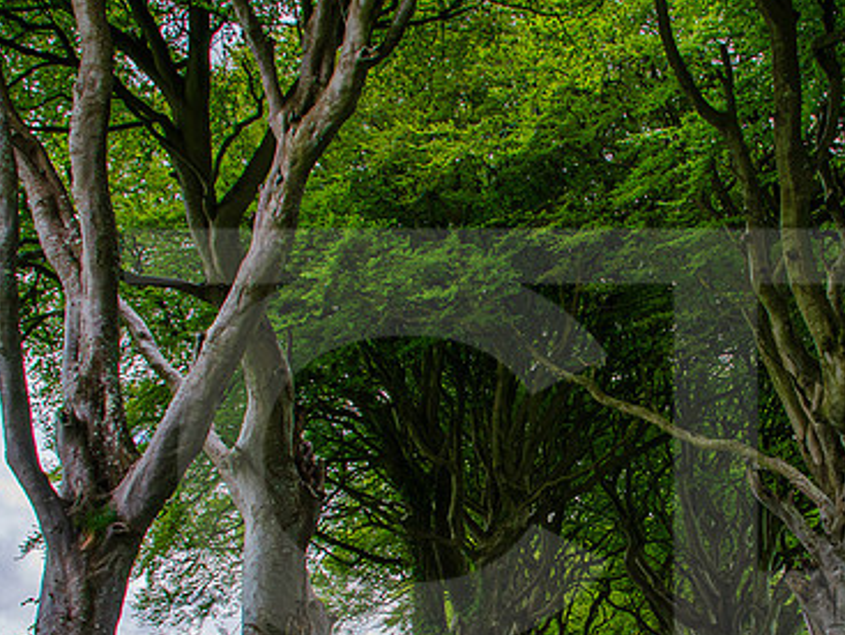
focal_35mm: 79
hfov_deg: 24.5
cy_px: 445
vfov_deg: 18.6
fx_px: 1930
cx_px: 603
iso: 500
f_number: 13
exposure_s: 1/100
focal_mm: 30
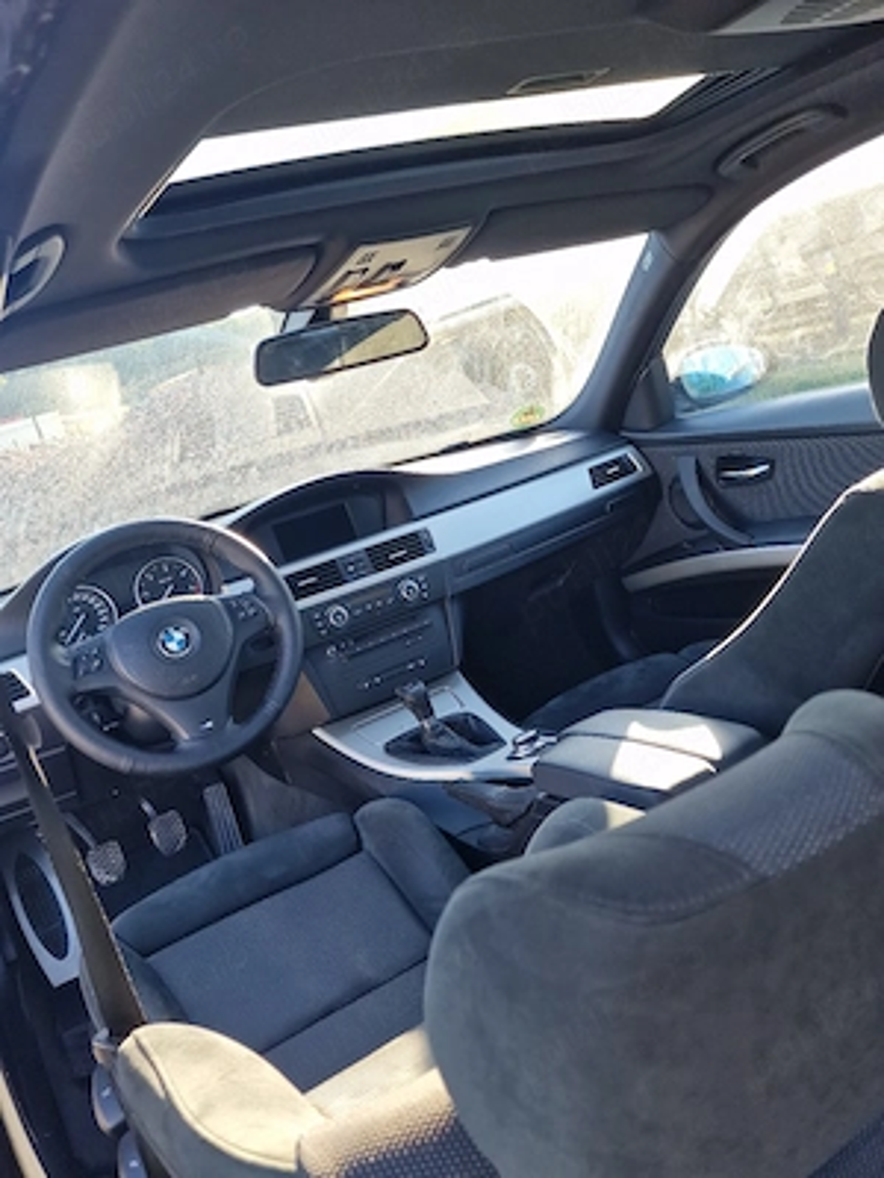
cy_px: 589
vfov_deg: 73.9
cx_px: 442
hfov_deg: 58.9
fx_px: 783
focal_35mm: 23
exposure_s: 1/100
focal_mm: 6.4
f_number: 1.8
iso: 53
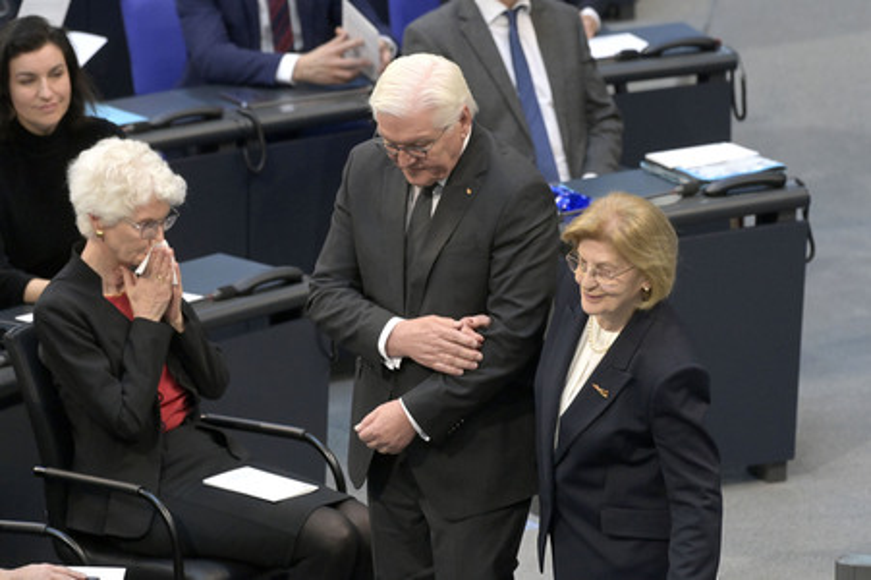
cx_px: 436
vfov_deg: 4.7
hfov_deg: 7.1
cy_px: 290
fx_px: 7011
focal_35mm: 290
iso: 10000
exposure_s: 1/320
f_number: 5.6
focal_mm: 290
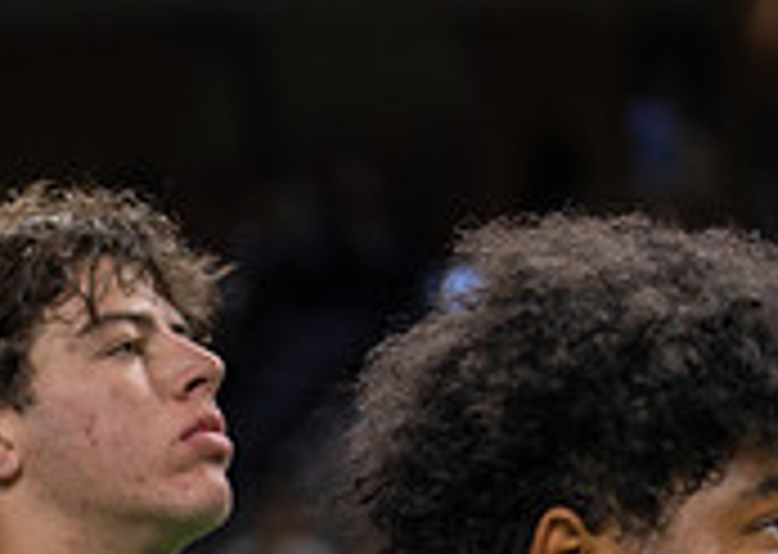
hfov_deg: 11.3
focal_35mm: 176
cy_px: 910
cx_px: -121
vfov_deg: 7.9
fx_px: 3883
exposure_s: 1/500
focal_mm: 50
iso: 160
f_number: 1.2
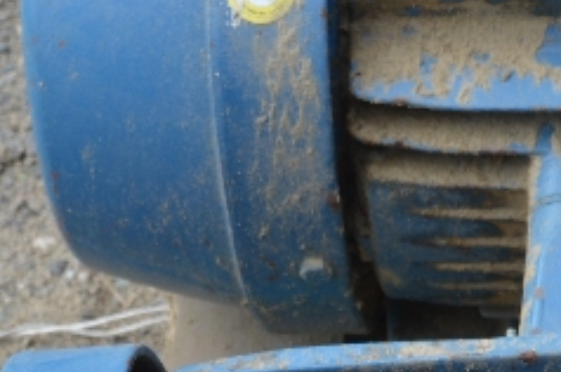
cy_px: 776
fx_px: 3144
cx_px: 346
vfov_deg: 6.6
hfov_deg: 10.2
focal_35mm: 202
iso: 100
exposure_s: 1/160
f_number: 6.3
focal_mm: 32
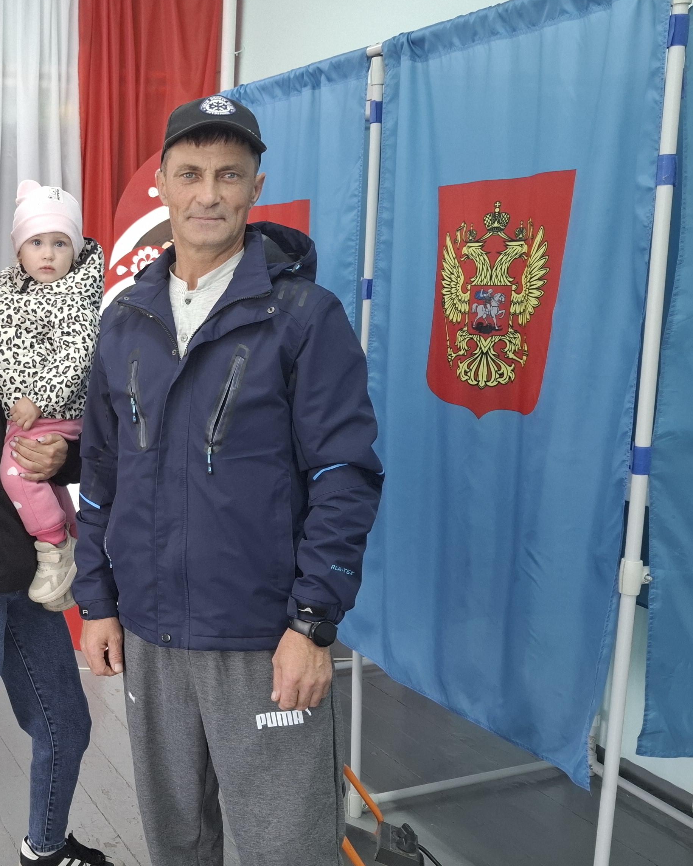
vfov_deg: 45.8
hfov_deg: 34.8
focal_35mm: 40
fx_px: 1026
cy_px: 441
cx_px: 46
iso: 200
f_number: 1.8
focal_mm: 5.54
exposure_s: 1/50
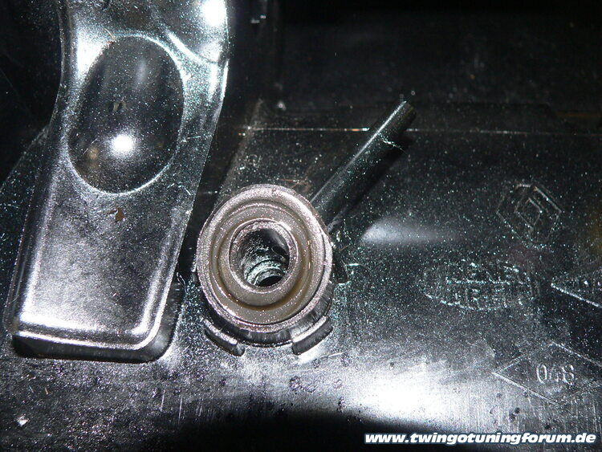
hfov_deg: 51.3
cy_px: 226
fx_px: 626
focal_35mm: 36
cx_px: 301
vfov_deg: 39.7
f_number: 2.8
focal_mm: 6
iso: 200
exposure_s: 1/80
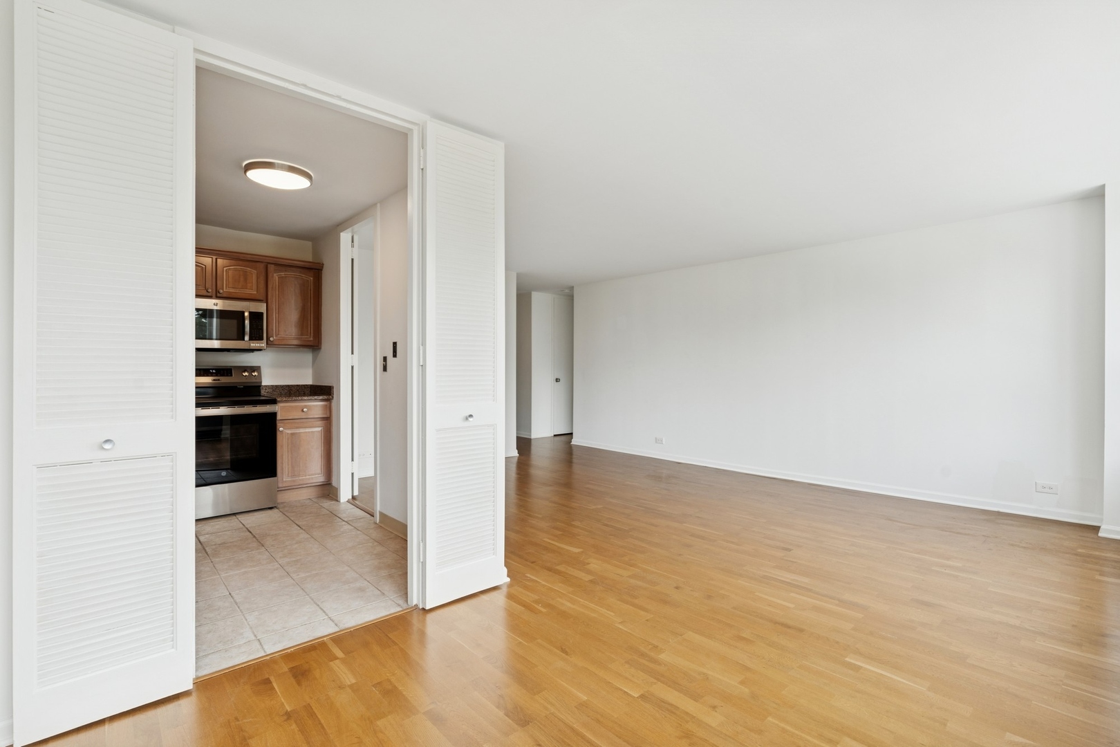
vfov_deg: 73.7
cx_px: 560
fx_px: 498
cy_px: 374
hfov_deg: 96.7
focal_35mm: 16
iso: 320
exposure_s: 1/40
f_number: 8
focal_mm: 16
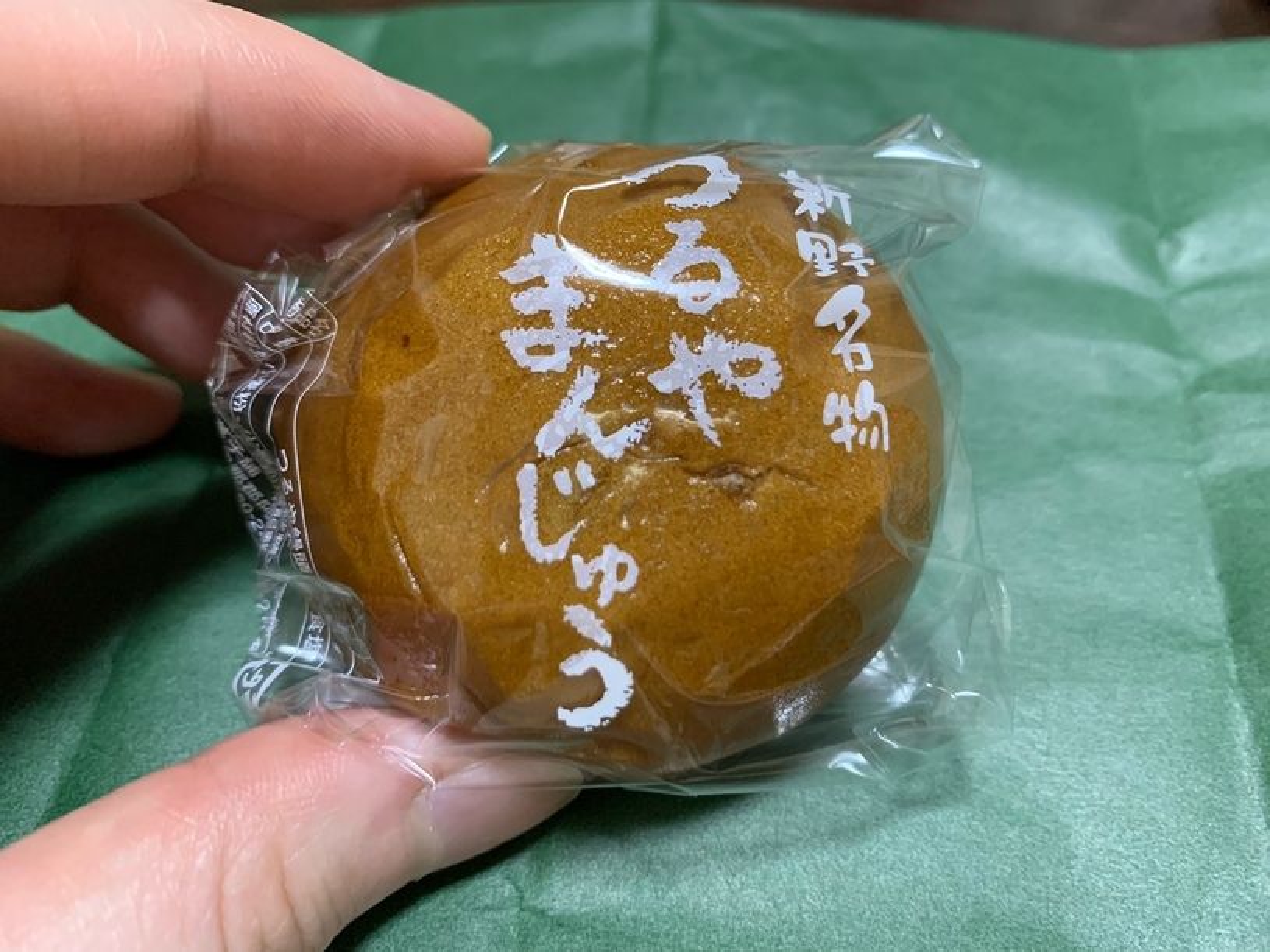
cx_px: 635
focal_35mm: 26
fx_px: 954
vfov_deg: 53.1
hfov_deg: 67.3
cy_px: 476
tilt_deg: -52.8
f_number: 1.8
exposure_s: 1/60
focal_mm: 4.25
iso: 400
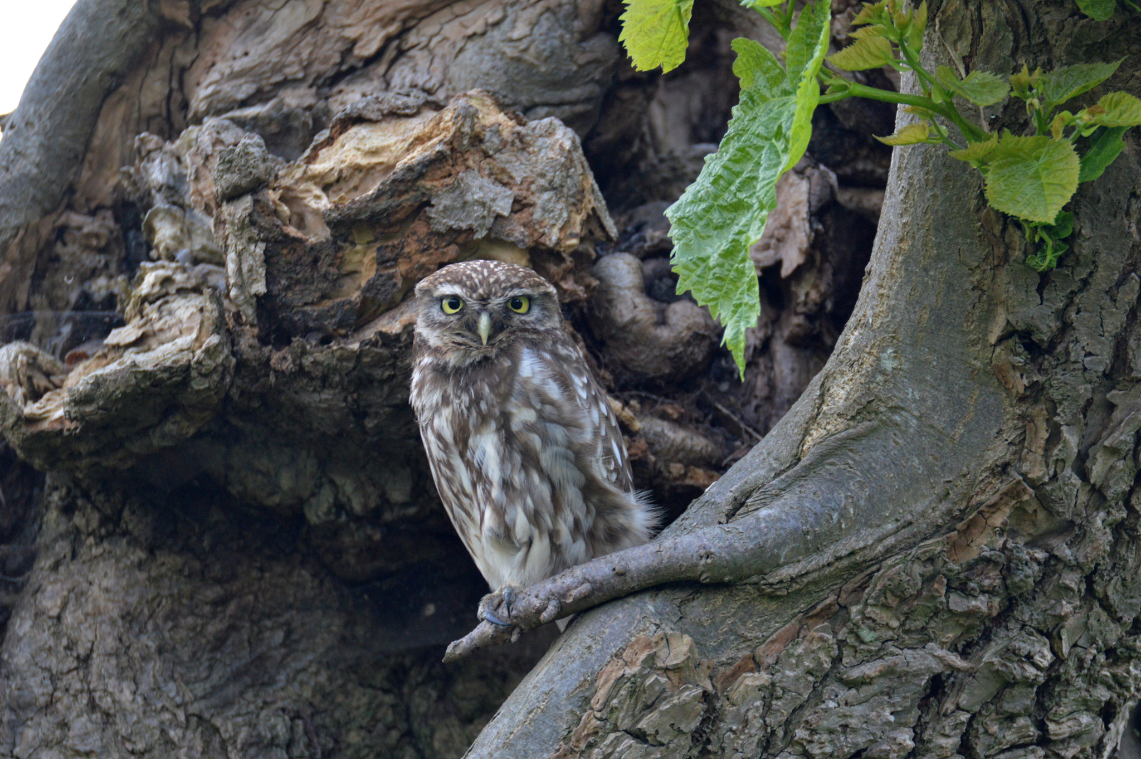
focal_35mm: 900
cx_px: 570
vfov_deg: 1.5
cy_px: 380
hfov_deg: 2.3
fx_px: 28501
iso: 800
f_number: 7.1
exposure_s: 1/400
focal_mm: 600
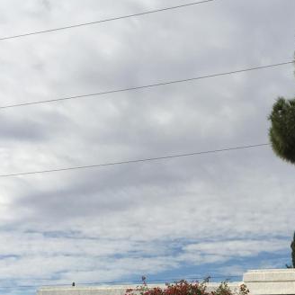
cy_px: 251
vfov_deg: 21.3
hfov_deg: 20.9
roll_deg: -1.1
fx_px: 771
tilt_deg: +6.9
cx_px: 301
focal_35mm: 80
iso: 32
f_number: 2.2
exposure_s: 1/3968
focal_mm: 4.15
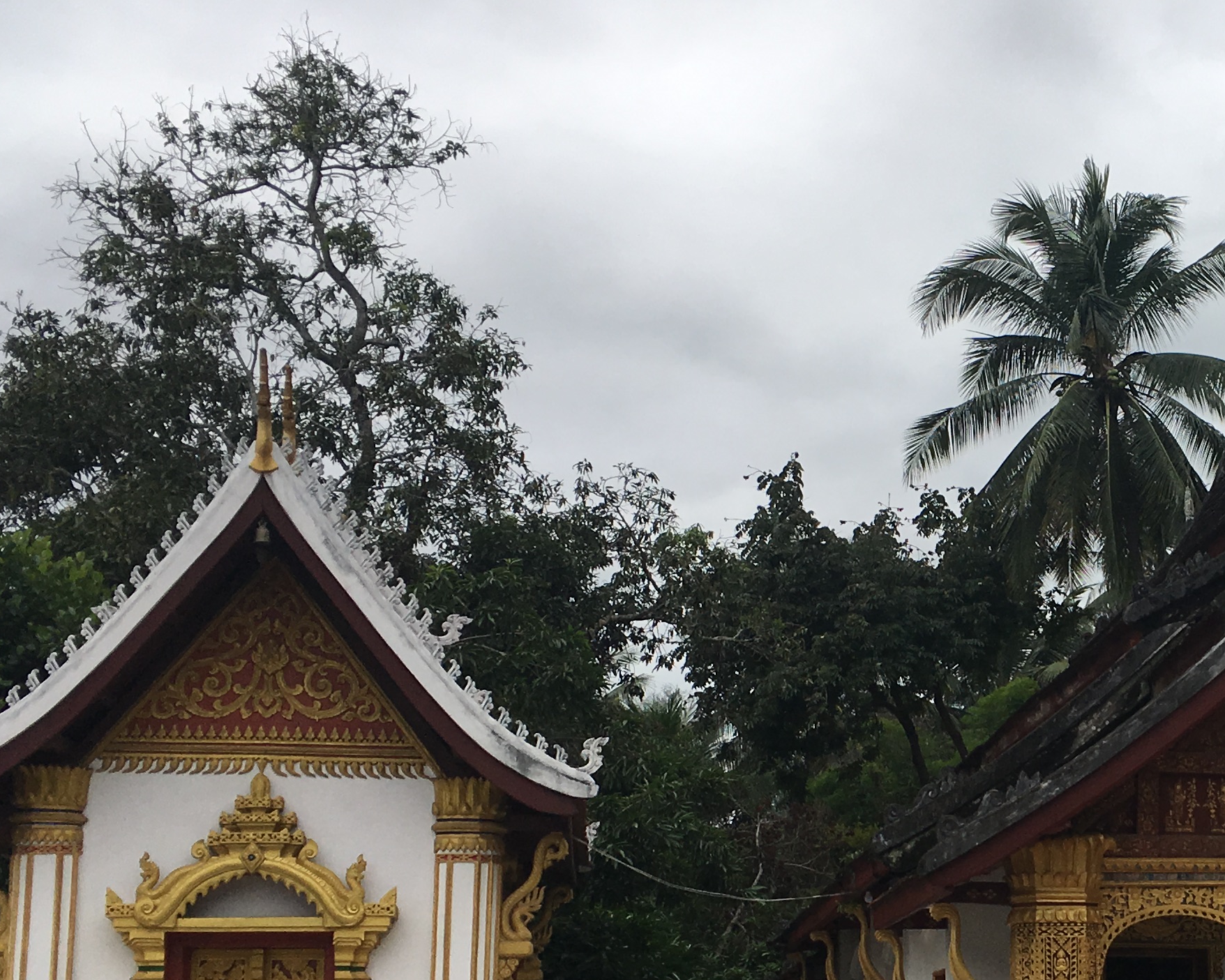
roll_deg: +1.0
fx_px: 2357
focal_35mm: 65
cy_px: 731
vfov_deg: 23.3
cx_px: 1188
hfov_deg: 27.7
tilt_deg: +10.3
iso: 25
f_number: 2.2
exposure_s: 1/460
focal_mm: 4.15
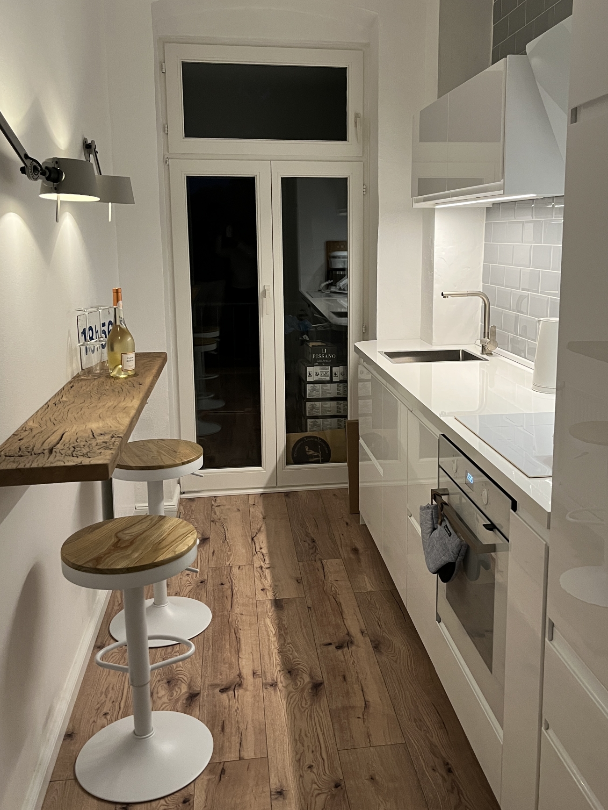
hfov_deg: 44.1
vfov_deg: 56.7
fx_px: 749
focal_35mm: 32
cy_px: 362
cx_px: 344
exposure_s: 1/59
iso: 250
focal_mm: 5.1
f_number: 1.6
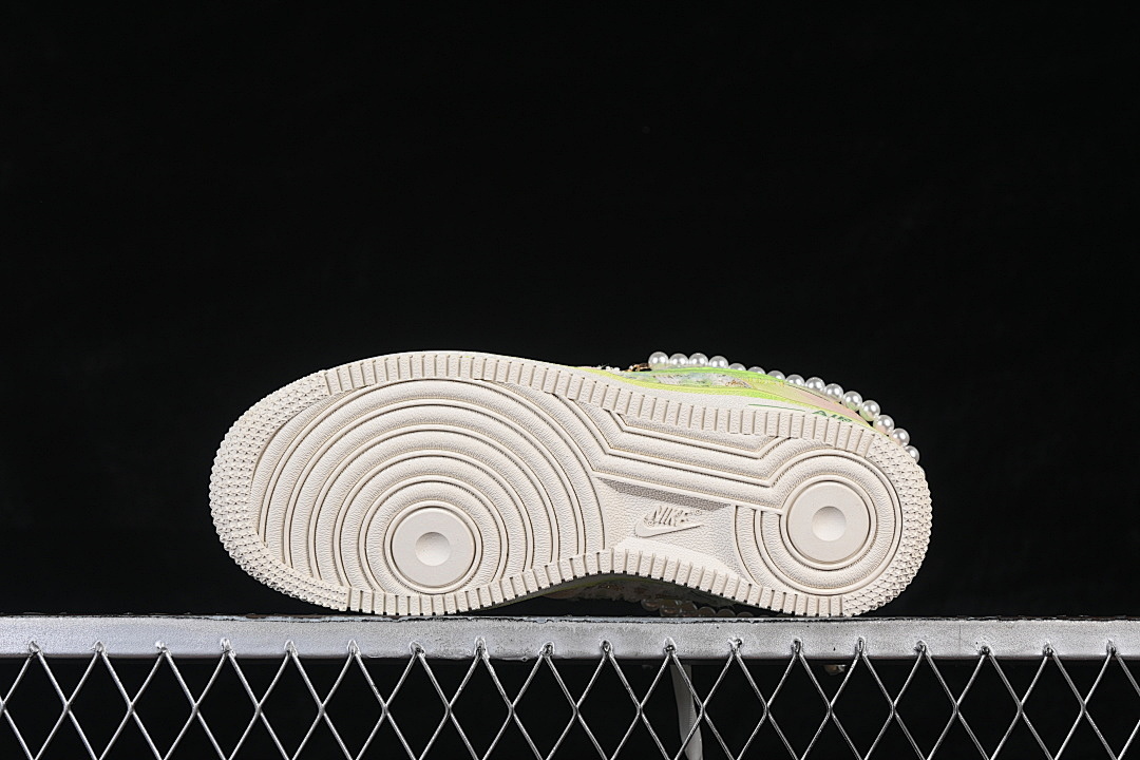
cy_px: 380
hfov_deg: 27.0
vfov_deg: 18.2
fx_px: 2375
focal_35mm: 75
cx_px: 570
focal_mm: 50
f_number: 8
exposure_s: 1/80
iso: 160
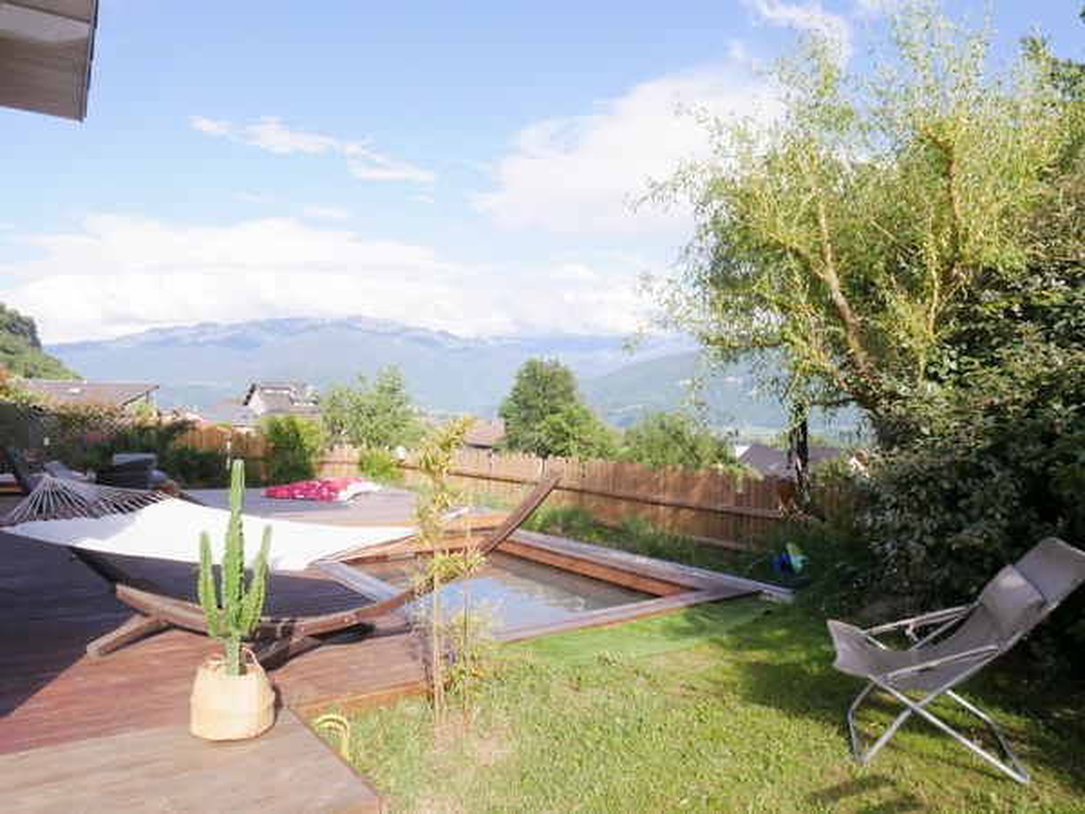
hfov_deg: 71.6
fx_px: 752
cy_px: 407
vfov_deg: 56.8
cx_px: 542
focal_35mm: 24
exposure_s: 1/640
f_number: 8
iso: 200
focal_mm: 12
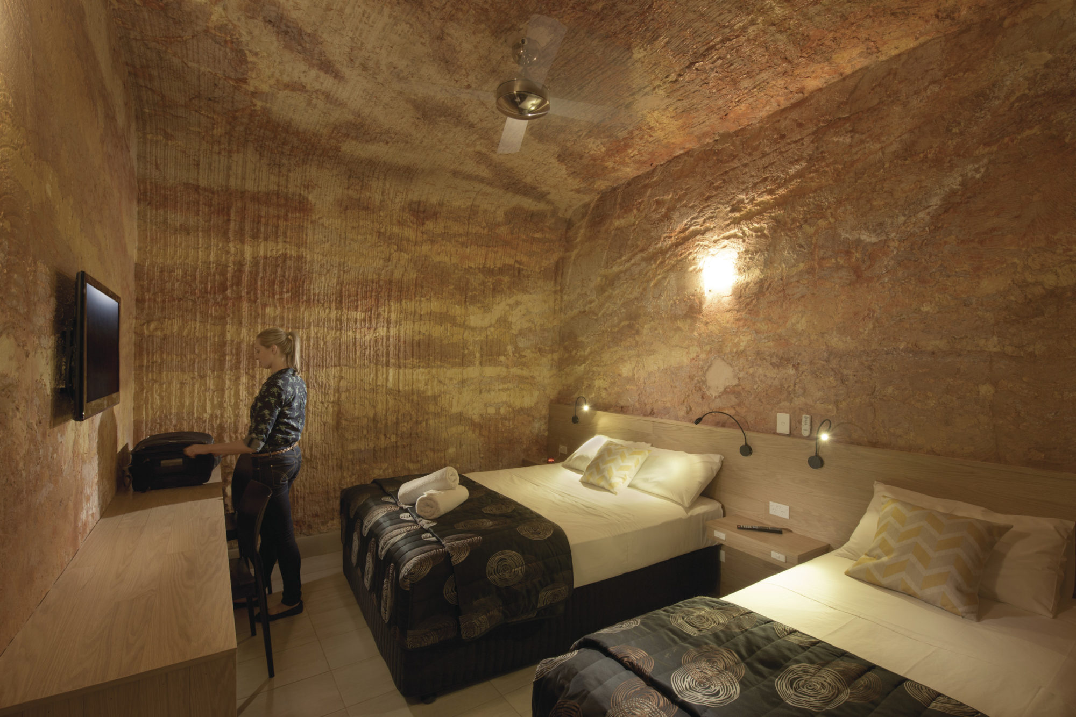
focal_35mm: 16
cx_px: 538
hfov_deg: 96.7
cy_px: 358
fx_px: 478
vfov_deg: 73.8
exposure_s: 1/8
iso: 500
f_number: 5.6
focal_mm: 16
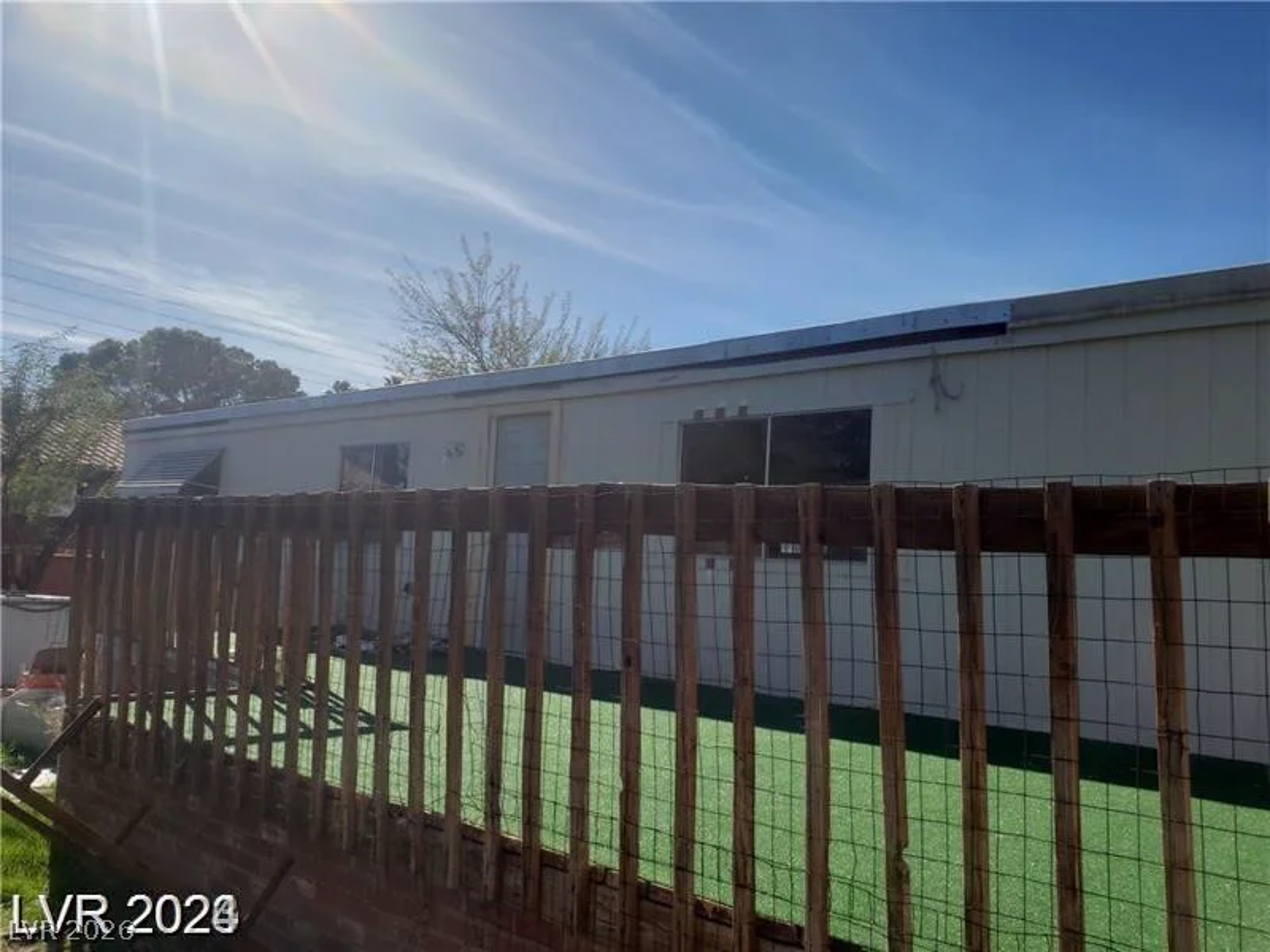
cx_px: 635
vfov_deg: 53.1
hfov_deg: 67.3
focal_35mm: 26
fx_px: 954
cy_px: 476
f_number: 2.4
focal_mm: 4.3
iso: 50
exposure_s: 1/2346
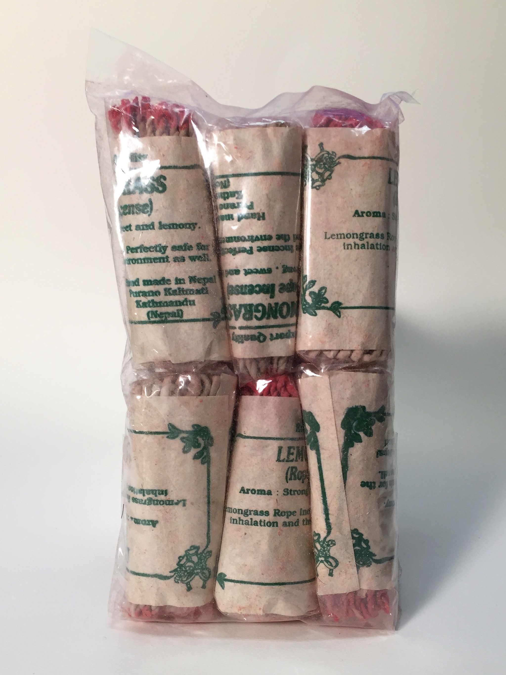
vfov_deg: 61.7
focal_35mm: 29
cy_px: 338
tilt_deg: -13.8
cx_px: 253
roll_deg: +0.4
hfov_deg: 48.2
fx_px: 565
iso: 40
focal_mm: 4.15
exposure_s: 1/100
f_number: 2.2
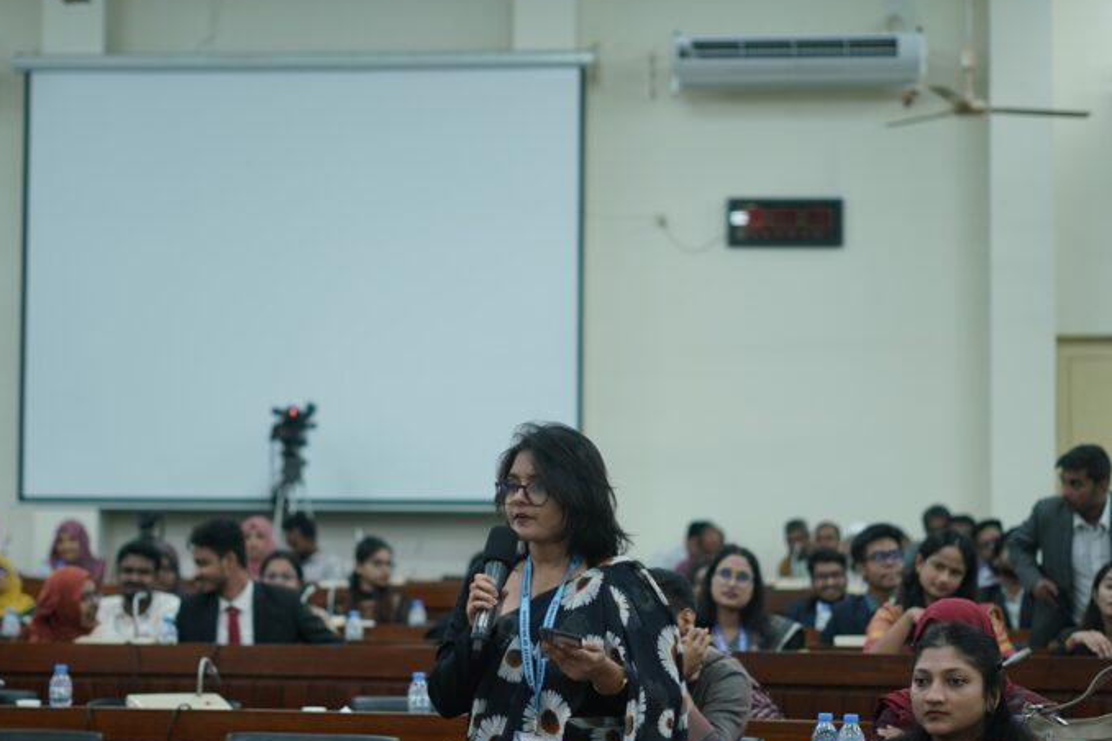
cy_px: 397
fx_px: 2625
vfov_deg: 16.1
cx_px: 535
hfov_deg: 23.9
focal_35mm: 85
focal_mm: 50
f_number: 1.8
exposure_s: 1/160
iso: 250
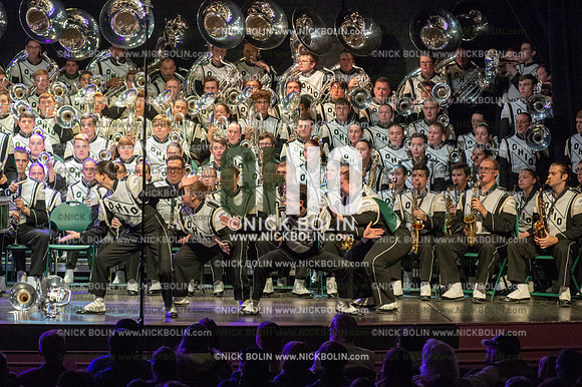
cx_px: 291
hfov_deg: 10.8
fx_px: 3070
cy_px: 194
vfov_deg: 7.2
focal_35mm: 190
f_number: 5.6
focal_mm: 190
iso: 8000
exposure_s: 1/200
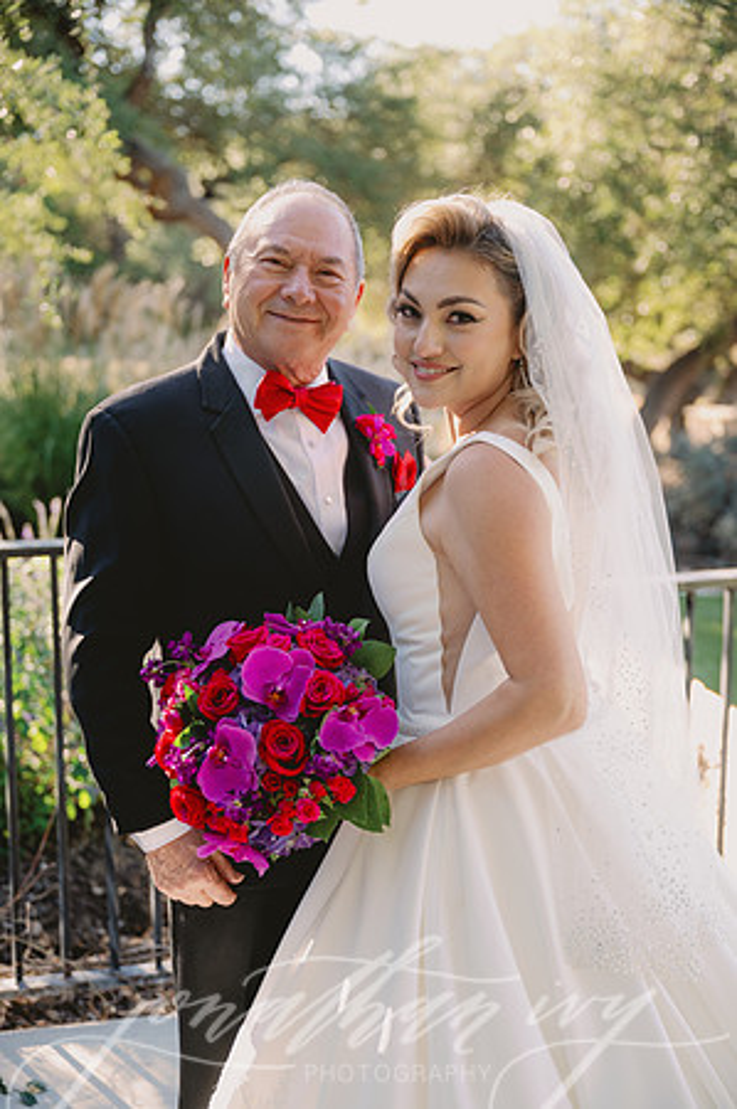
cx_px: 368
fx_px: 1570
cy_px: 554
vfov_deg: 38.9
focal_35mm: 51
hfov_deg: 26.4
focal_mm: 51
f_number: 2.8
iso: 80
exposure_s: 1/125
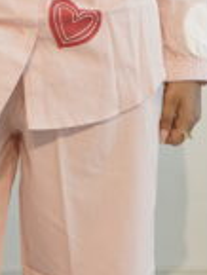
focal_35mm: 226
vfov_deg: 8.5
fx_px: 1799
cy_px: -140
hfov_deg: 6.5
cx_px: -106
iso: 125
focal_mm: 38
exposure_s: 1/100
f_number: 4.5
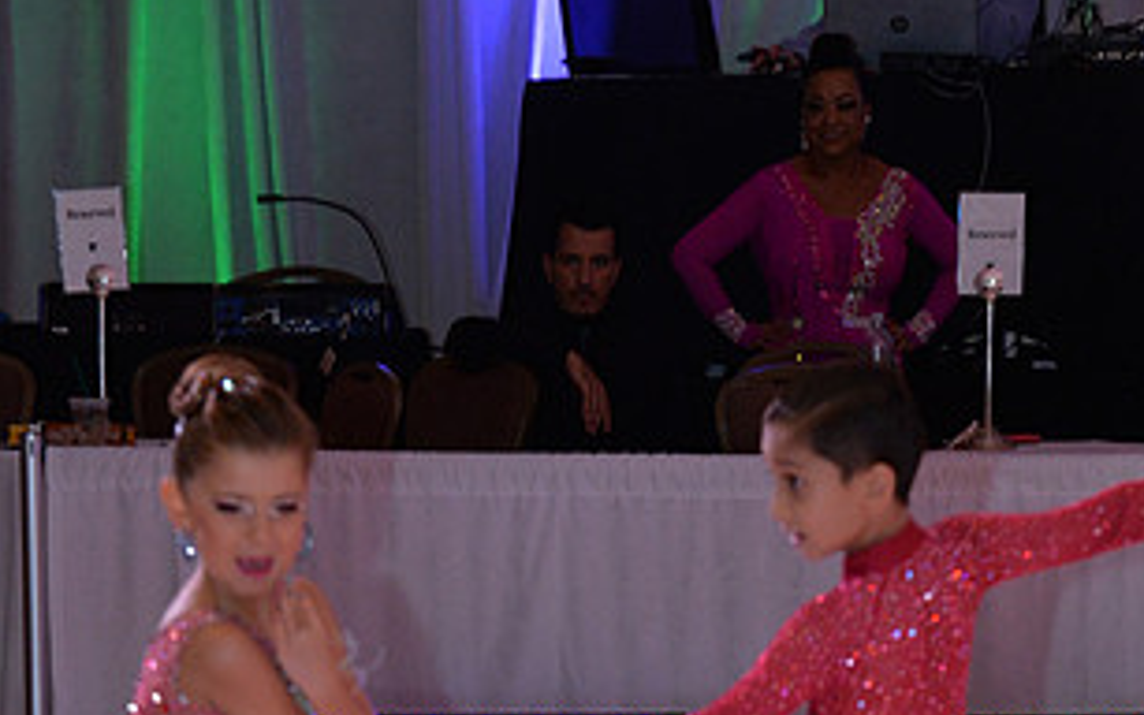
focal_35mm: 337
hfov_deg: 6.2
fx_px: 10509
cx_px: 587
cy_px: 1065
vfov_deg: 3.9
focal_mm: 175
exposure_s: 1/250
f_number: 8
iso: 2000
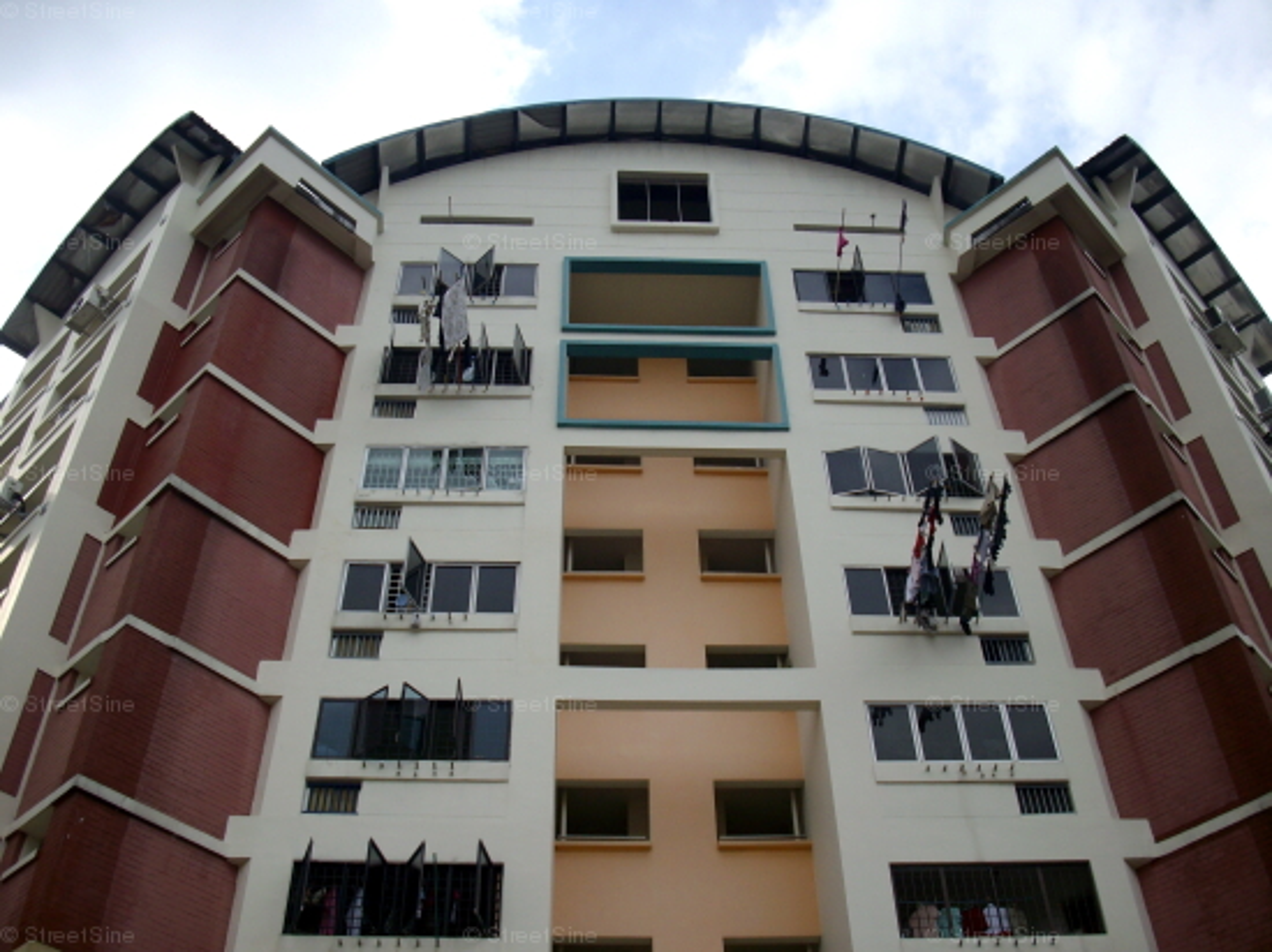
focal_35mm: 37
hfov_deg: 50.2
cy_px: 476
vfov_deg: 38.6
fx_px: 1359
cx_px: 636
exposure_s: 1/200
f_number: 5.6
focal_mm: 6.2
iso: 80
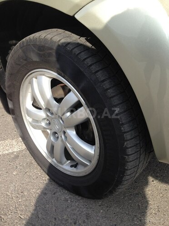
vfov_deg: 55.4
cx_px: 84
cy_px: 113
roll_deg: +1.5
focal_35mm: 33
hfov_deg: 42.9
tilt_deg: -32.0
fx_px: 215
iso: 50
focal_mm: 4.12
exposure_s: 1/653
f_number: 2.4
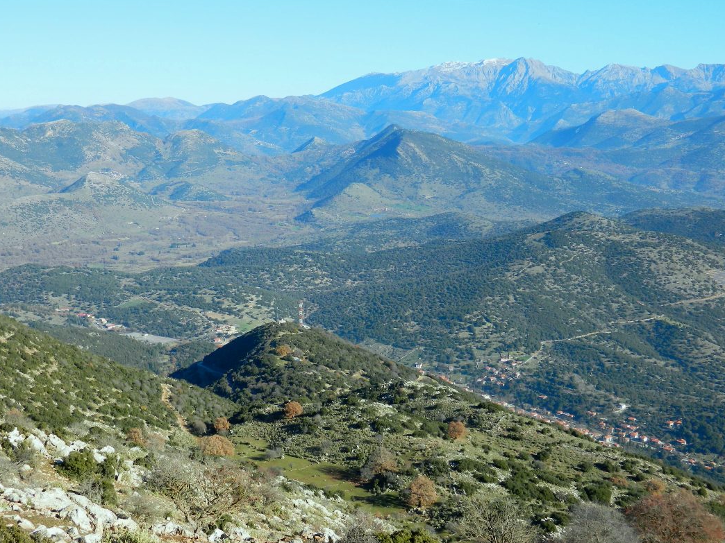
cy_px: 304
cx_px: 290
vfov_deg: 29.1
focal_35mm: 50
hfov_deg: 38.0
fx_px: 1047
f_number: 3.5
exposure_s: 1/640
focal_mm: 7.3
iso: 80
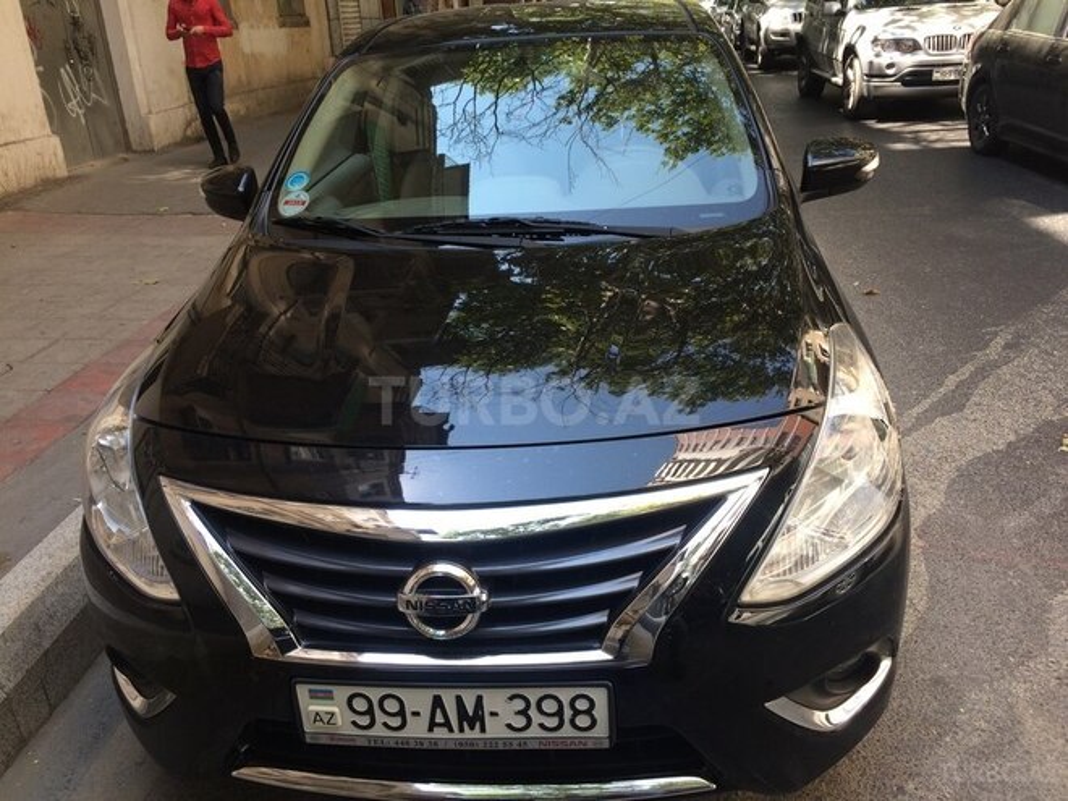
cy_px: 400
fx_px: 895
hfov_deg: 61.7
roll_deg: +3.4
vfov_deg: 48.2
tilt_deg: -22.1
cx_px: 534
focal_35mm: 29
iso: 32
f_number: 2.2
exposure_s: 1/159
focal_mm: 4.15
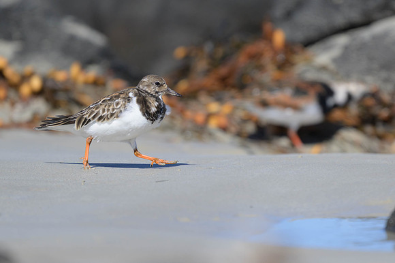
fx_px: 12672
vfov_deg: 1.2
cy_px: 132
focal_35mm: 1156
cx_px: 253
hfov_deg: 1.8
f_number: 4
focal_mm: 560
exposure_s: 1/3200
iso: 320
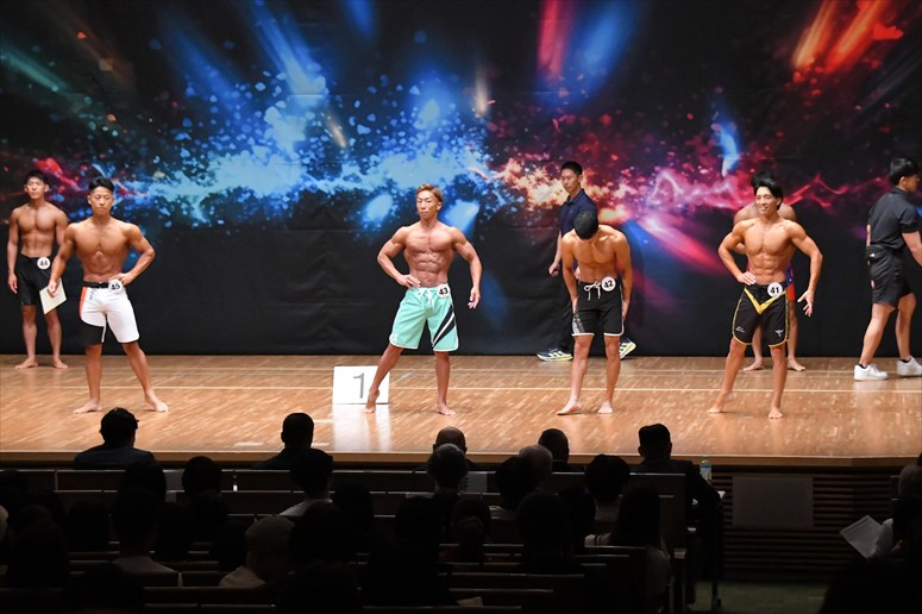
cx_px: 461
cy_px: 307
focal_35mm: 123
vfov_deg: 11.1
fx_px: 3149
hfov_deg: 16.7
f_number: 5.6
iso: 8000
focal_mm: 82
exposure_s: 1/400
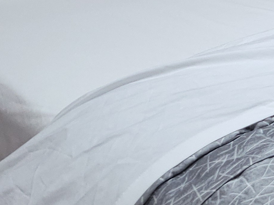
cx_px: 465
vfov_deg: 11.4
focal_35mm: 115
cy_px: -234
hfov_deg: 15.2
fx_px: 910
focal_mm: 5.4
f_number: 1.8
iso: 160
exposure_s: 1/60
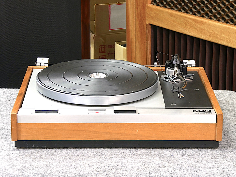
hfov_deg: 18.5
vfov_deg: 14.0
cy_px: 88
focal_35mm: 106
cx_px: 118
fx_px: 723
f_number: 5.1
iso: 200
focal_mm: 19
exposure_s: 1/3.2
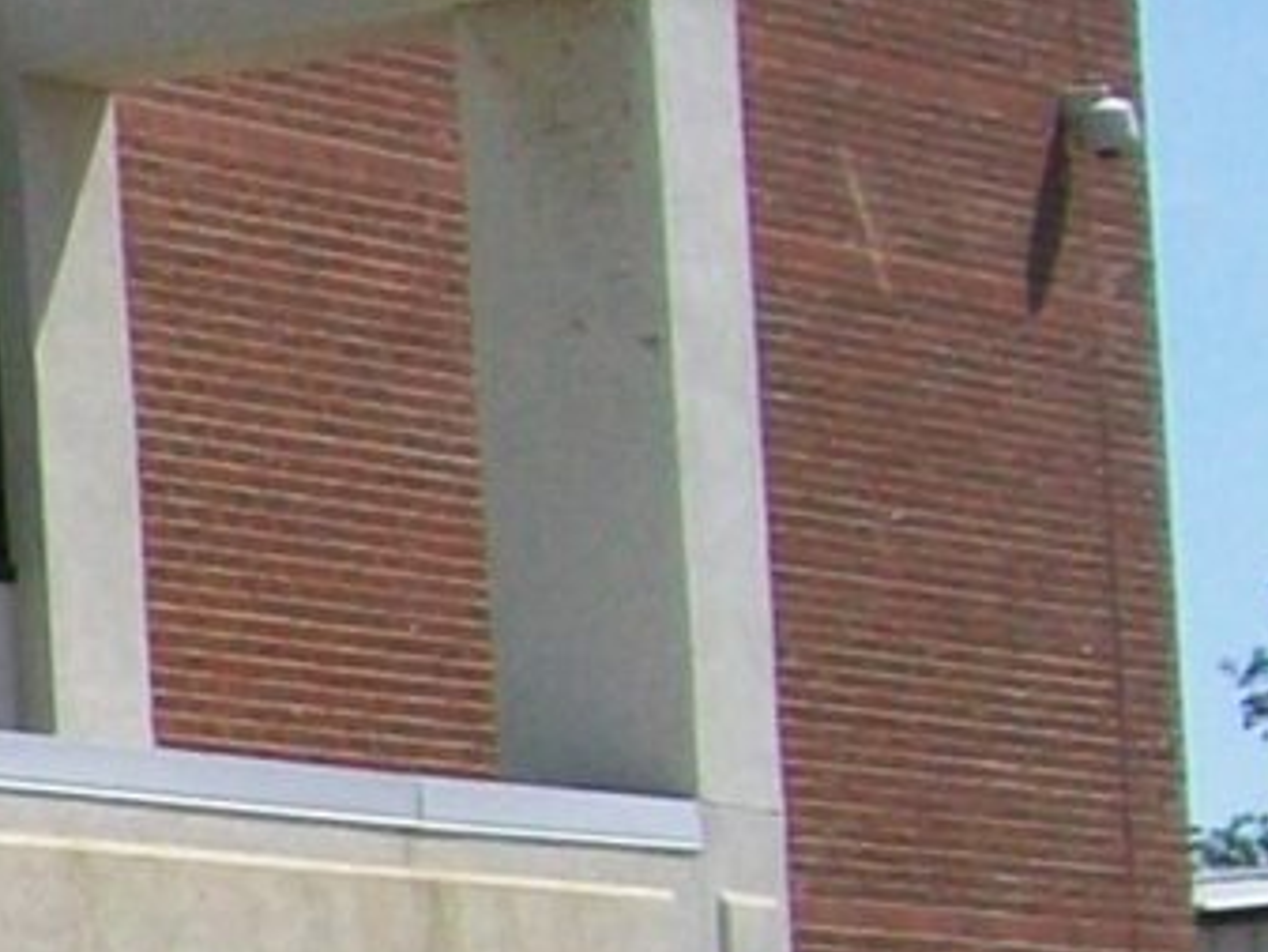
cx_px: -3262
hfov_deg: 6.6
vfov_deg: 5.7
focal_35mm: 258
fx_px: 9454
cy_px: 1543
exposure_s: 1/500
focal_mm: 6.1
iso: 64
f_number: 4.9
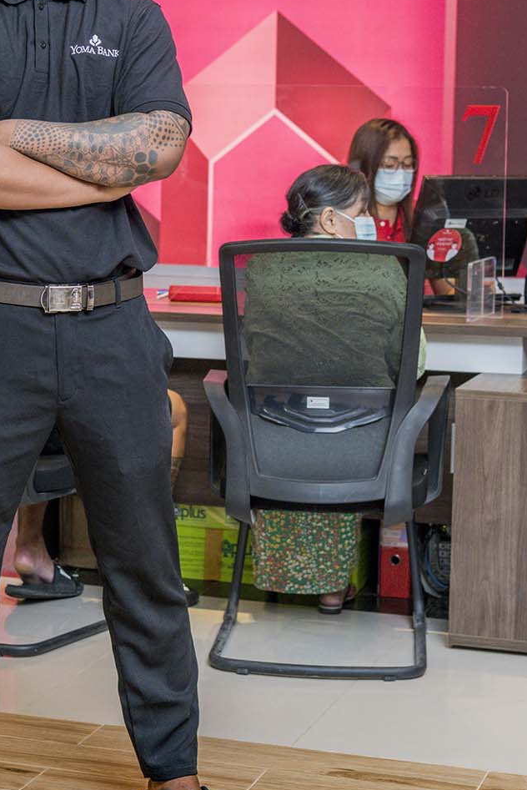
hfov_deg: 17.9
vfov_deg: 26.6
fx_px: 1667
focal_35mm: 76
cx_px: 171
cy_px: 308
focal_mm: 50
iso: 1600
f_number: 4.5
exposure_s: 1/200
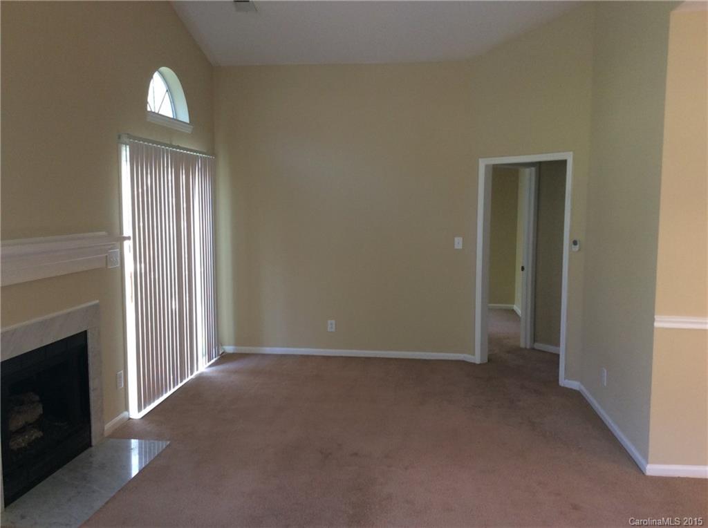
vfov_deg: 44.0
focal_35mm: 32
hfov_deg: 56.9
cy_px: 264
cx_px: 354
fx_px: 653
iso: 64
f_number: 2.4
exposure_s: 1/24
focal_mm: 3.3
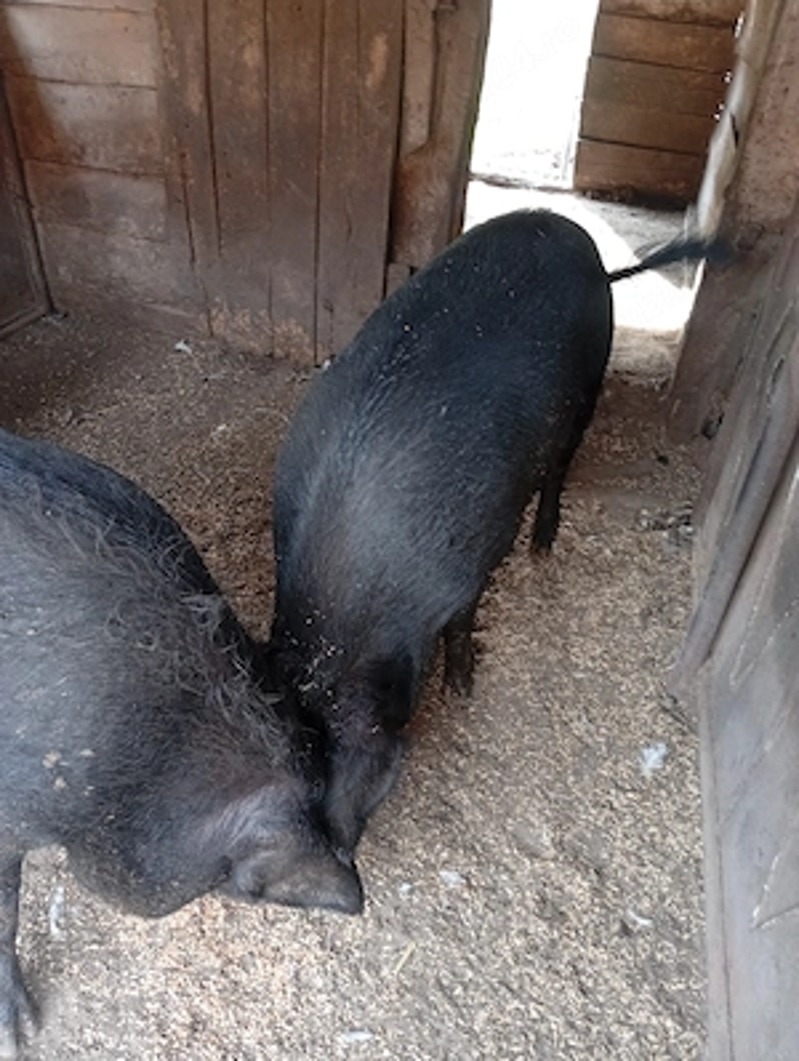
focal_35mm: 27
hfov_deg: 51.5
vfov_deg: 65.2
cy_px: 530
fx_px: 828
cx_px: 400
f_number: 1.8
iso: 328
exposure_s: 1/33.3
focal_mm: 3.98
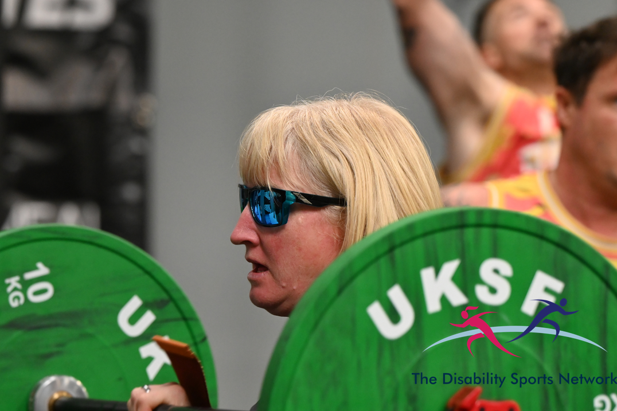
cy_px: 205
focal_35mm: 271
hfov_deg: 7.6
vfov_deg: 5.1
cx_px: 308
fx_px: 4644
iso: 2000
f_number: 4.5
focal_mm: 180
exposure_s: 1/400
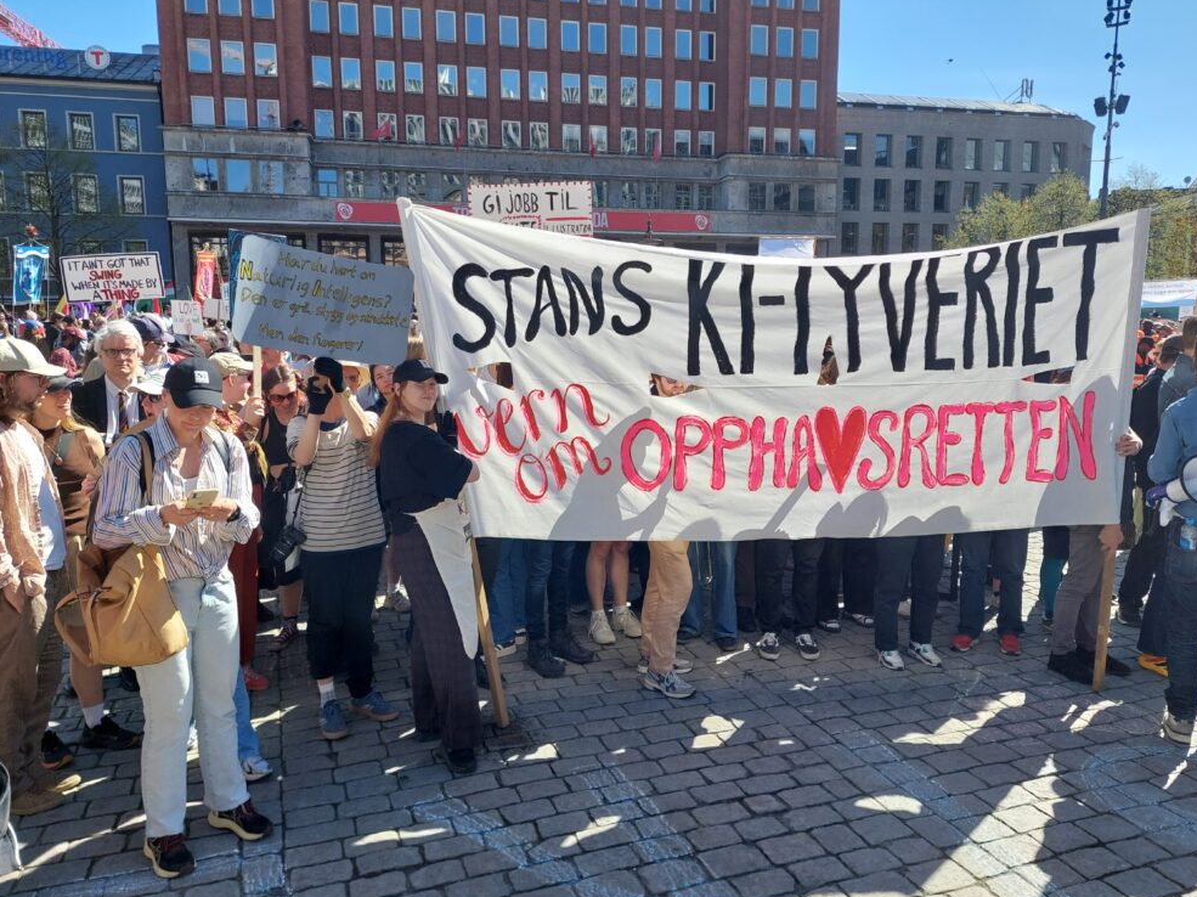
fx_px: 899
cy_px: 456
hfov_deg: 67.3
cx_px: 619
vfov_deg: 53.0
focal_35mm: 26
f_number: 1.8
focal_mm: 5.23
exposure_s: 1/1208
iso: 40
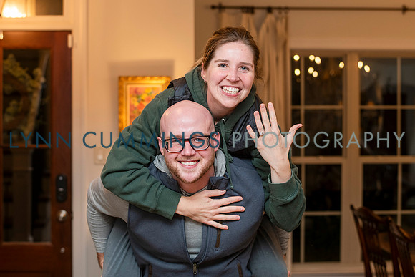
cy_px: 123
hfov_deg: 29.8
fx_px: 780
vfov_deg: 20.1
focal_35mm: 68
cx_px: 179
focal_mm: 58
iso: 400
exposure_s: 1/160
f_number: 3.5
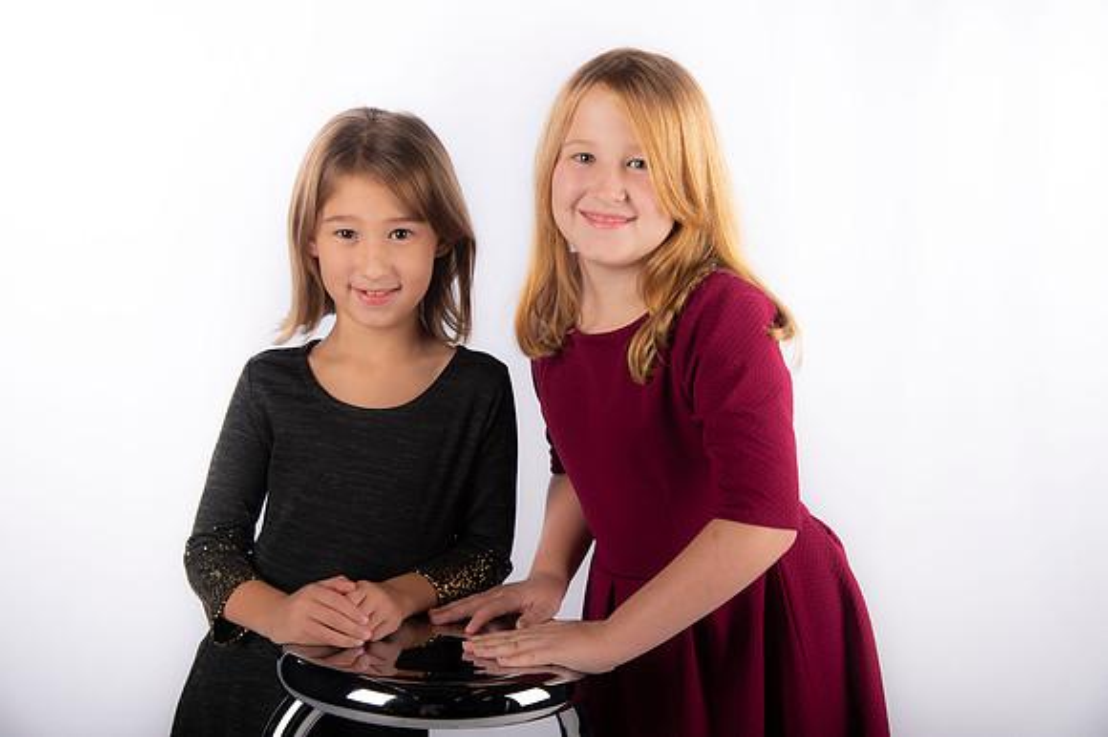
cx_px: 554
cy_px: 368
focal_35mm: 58
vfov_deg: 23.4
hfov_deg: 34.5
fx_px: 1784
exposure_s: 1/200
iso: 100
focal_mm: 58
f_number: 6.3
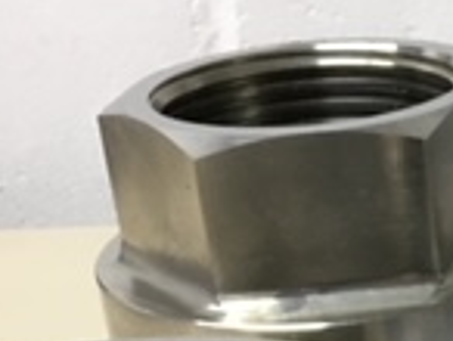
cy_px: 660
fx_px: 1665
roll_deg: +3.2
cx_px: 546
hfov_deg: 15.0
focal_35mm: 127
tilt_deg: -31.8
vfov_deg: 10.8
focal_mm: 4.15
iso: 100
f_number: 2.2
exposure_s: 1/30
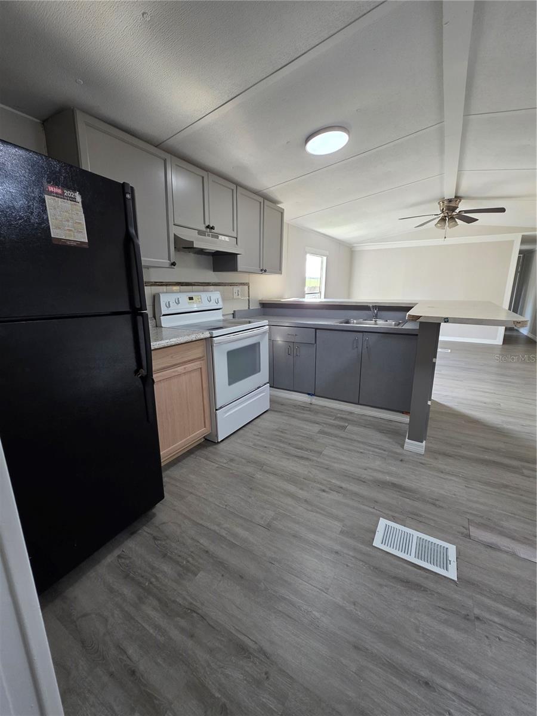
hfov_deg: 89.9
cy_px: 358
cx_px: 268
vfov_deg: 106.2
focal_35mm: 13
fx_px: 269
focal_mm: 2.2
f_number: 1.9
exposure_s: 1/60
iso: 200
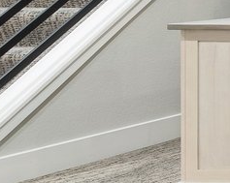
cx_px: 938
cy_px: -54
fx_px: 884
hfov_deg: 8.0
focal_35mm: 130
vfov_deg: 11.5
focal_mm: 16
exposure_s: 2.5
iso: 250
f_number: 7.1
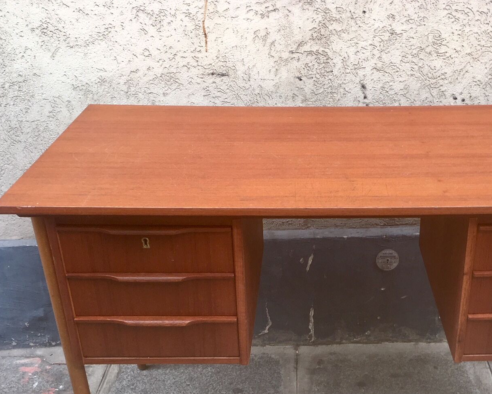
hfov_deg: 39.0
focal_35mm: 47
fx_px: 684
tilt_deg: -25.3
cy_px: 291
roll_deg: +0.4
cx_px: 334
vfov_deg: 31.6
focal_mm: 4.15
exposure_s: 1/50
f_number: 2.2
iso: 25
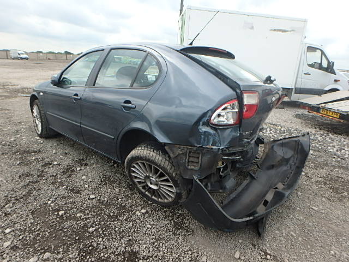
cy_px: 131
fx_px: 212
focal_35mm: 21
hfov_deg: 79.0
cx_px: 174
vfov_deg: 63.4
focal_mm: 3.7
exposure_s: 1/400
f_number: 3.5
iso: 125
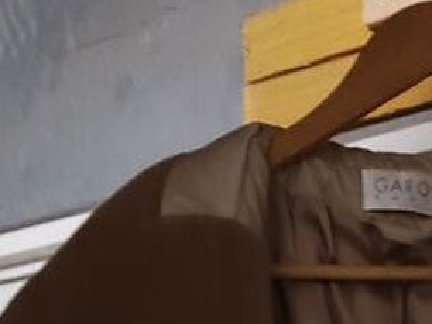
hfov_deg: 18.0
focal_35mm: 109
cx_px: 220
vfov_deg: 11.0
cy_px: 825
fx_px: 1361
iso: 1522
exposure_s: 1/20
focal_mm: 5.43
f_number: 1.89
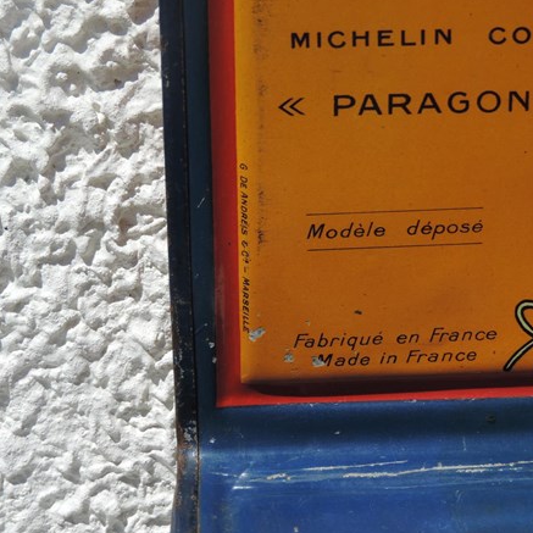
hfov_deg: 20.4
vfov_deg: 20.4
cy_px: 267
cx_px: 246
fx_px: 1481
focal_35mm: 85
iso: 80
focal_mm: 12.4
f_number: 3.9
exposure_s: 1/1250
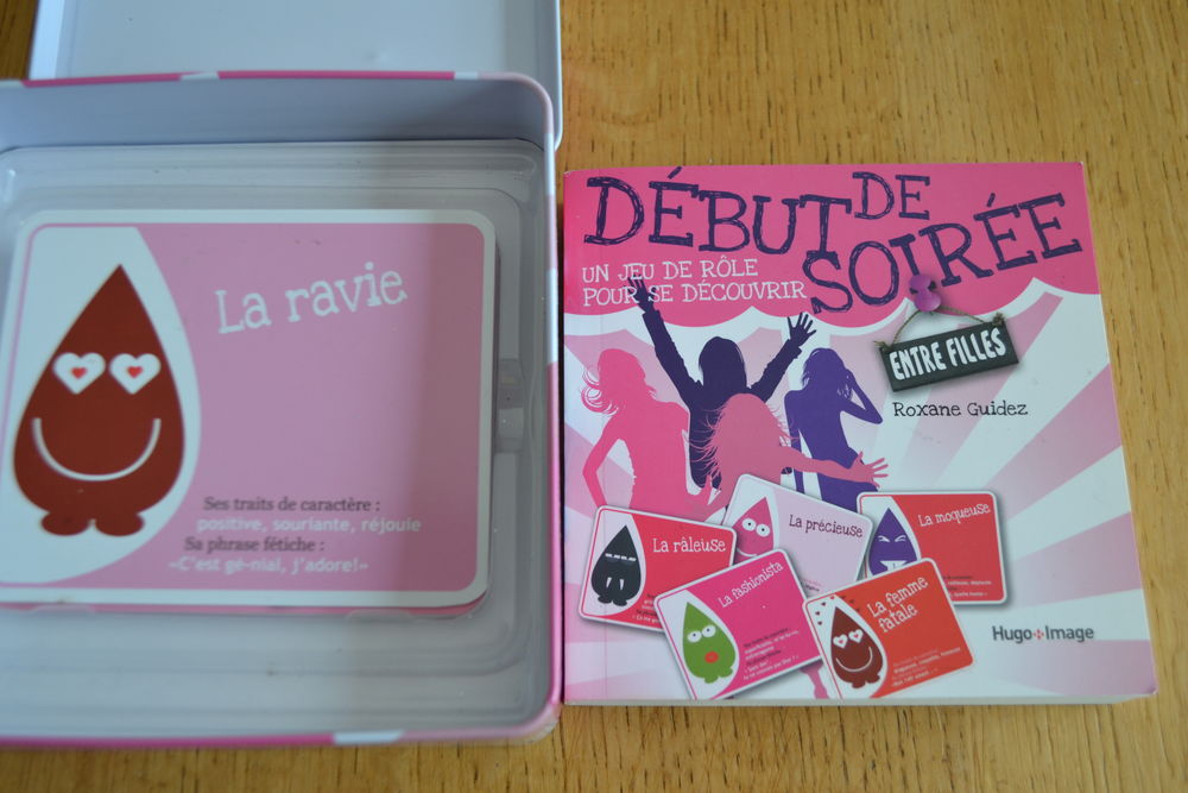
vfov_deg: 36.9
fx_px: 1188
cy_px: 396
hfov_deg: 53.1
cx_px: 594
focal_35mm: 36
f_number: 4
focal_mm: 24
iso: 400
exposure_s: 1/40
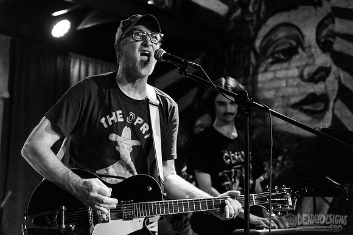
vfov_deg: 21.9
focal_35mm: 62
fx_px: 608
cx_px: 176
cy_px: 118
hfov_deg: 32.4
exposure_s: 1/80
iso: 3200
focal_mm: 62
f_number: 3.2
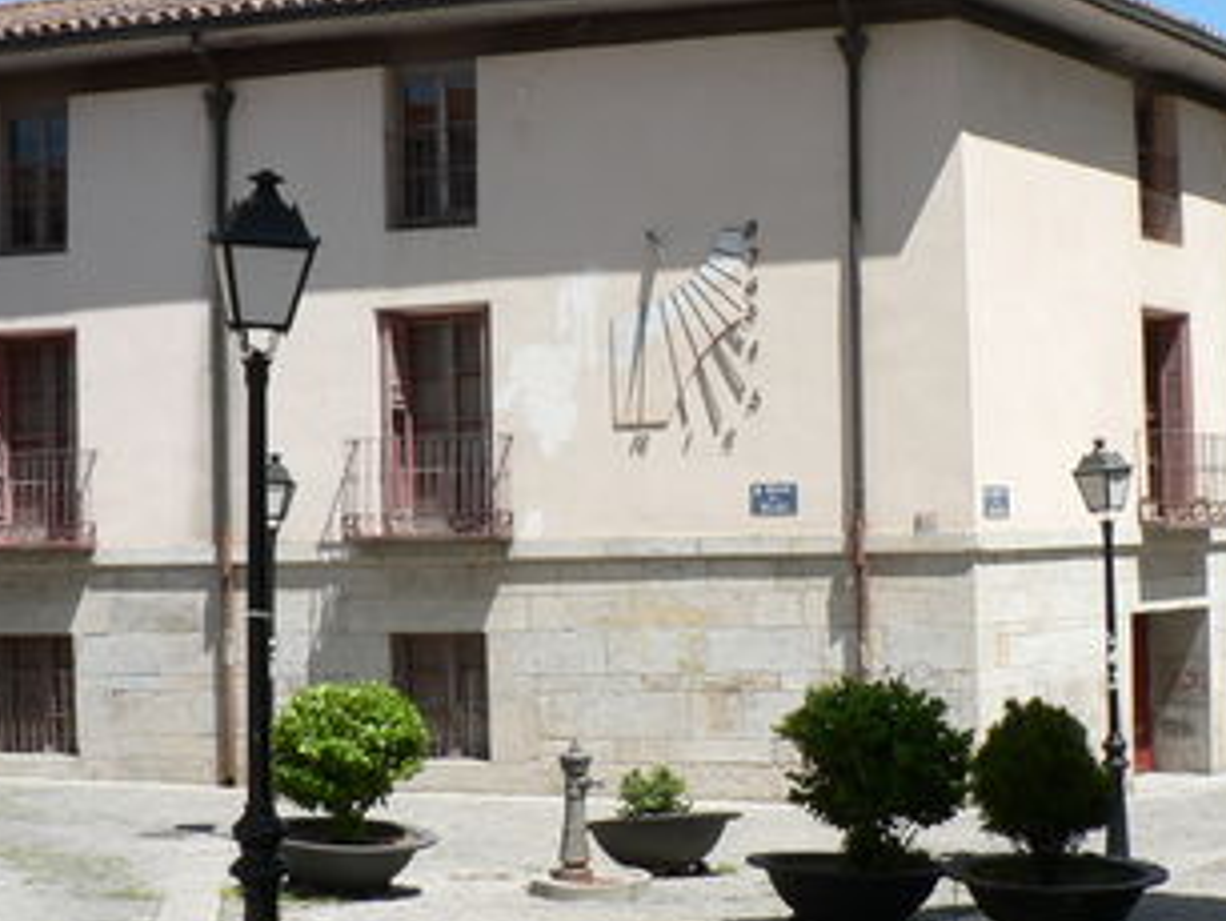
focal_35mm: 56
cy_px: 473
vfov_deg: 26.1
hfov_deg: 34.1
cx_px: 789
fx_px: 1985
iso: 64
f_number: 5
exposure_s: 1/320
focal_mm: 6
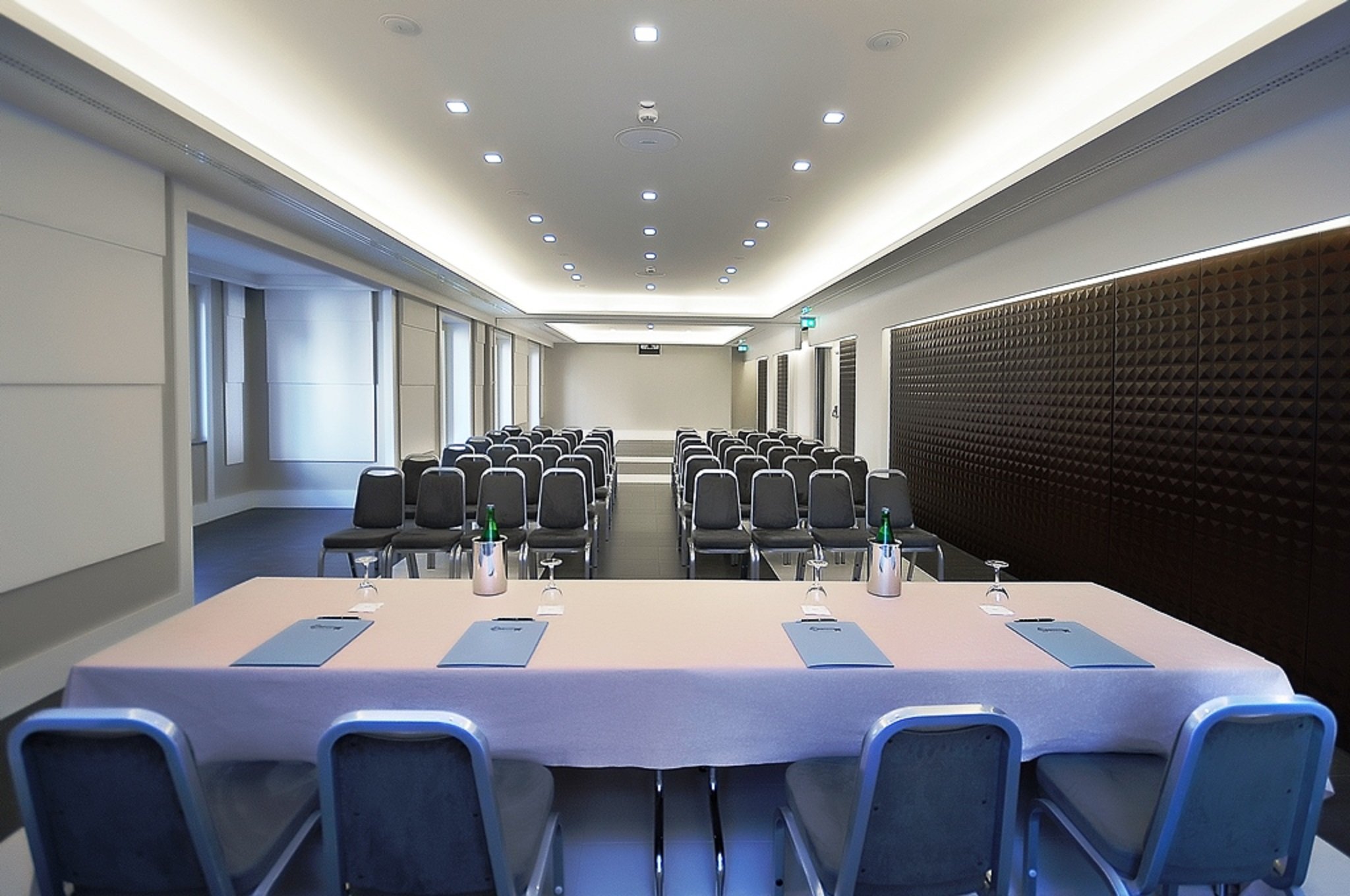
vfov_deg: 77.2
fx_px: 562
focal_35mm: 15
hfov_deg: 100.5
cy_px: 448
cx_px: 675
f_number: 4
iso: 200
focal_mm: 10
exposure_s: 1/30
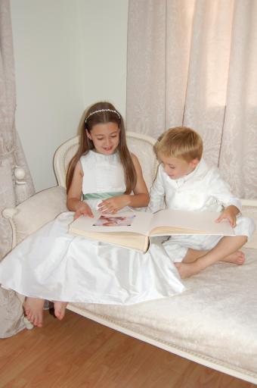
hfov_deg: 38.3
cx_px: 128
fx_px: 370
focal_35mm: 34
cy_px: 194
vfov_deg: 55.2
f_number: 3.8
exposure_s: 1/60
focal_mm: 23
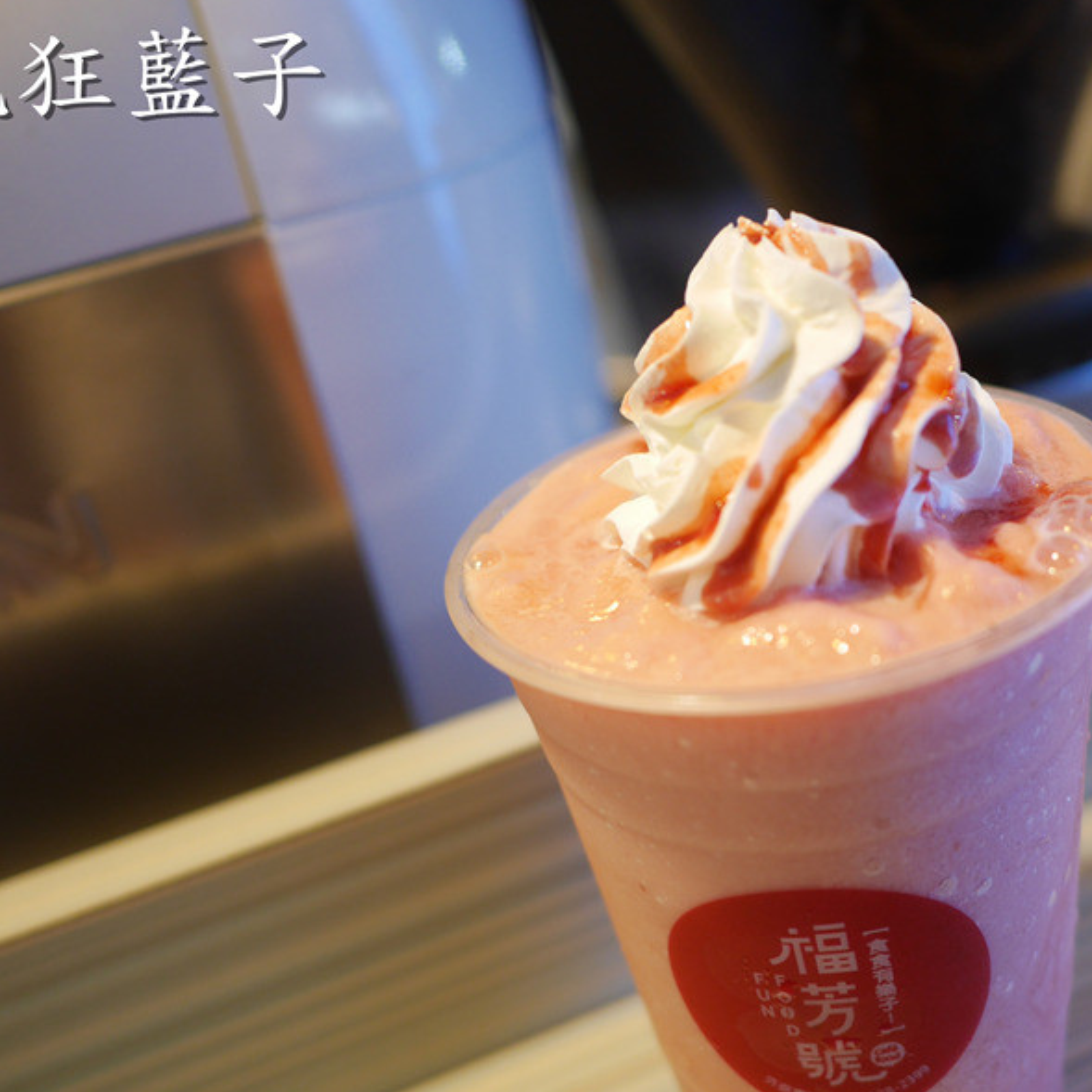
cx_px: 705
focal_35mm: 45
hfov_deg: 37.2
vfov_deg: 37.4
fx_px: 1606
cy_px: 667
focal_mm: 15
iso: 320
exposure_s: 1/60
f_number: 1.7
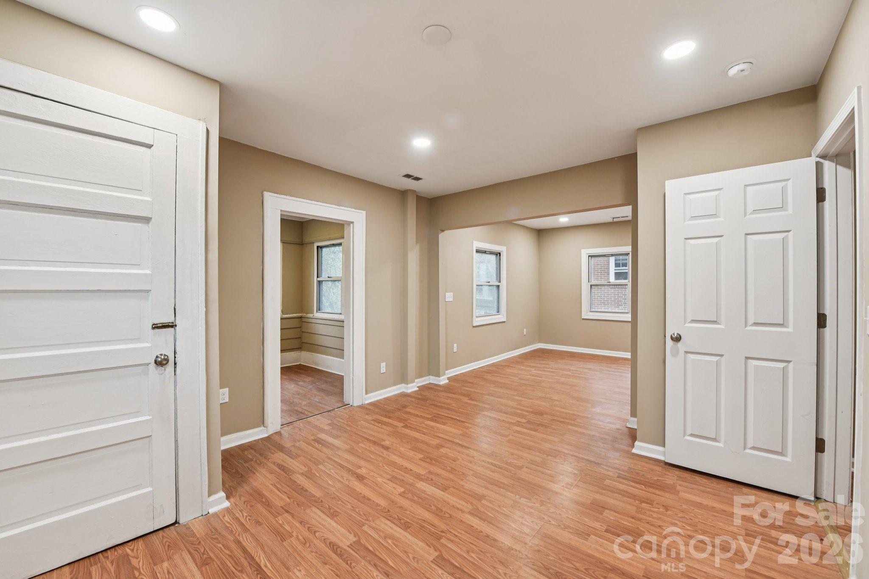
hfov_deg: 104.3
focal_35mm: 14
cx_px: 434
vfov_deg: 81.2
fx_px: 338
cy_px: 290
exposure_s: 1/8
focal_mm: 14
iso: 200
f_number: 8
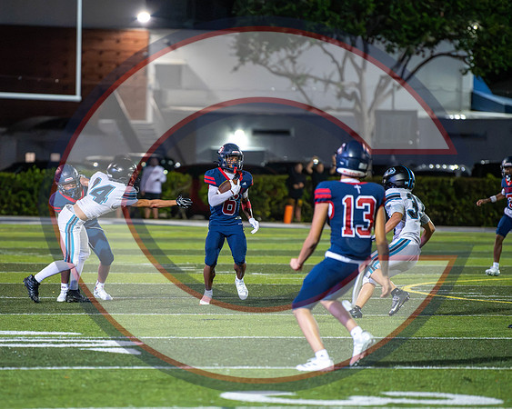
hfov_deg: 7.1
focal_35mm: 272
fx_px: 4121
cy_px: 260
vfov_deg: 5.7
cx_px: 199
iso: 11400
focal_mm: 190
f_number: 2.8
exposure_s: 1/1000
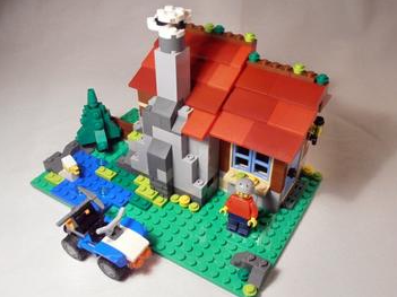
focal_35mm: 38
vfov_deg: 37.7
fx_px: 436
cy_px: 149
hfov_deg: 49.0
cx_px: 199
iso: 125
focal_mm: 6.61
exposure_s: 1/30
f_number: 3.9
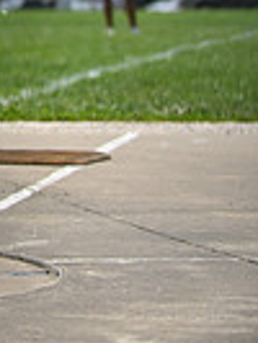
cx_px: -485
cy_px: -130
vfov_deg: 5.8
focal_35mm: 336
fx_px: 3334
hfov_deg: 4.3
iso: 250
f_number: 3.5
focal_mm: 80
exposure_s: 1/5000
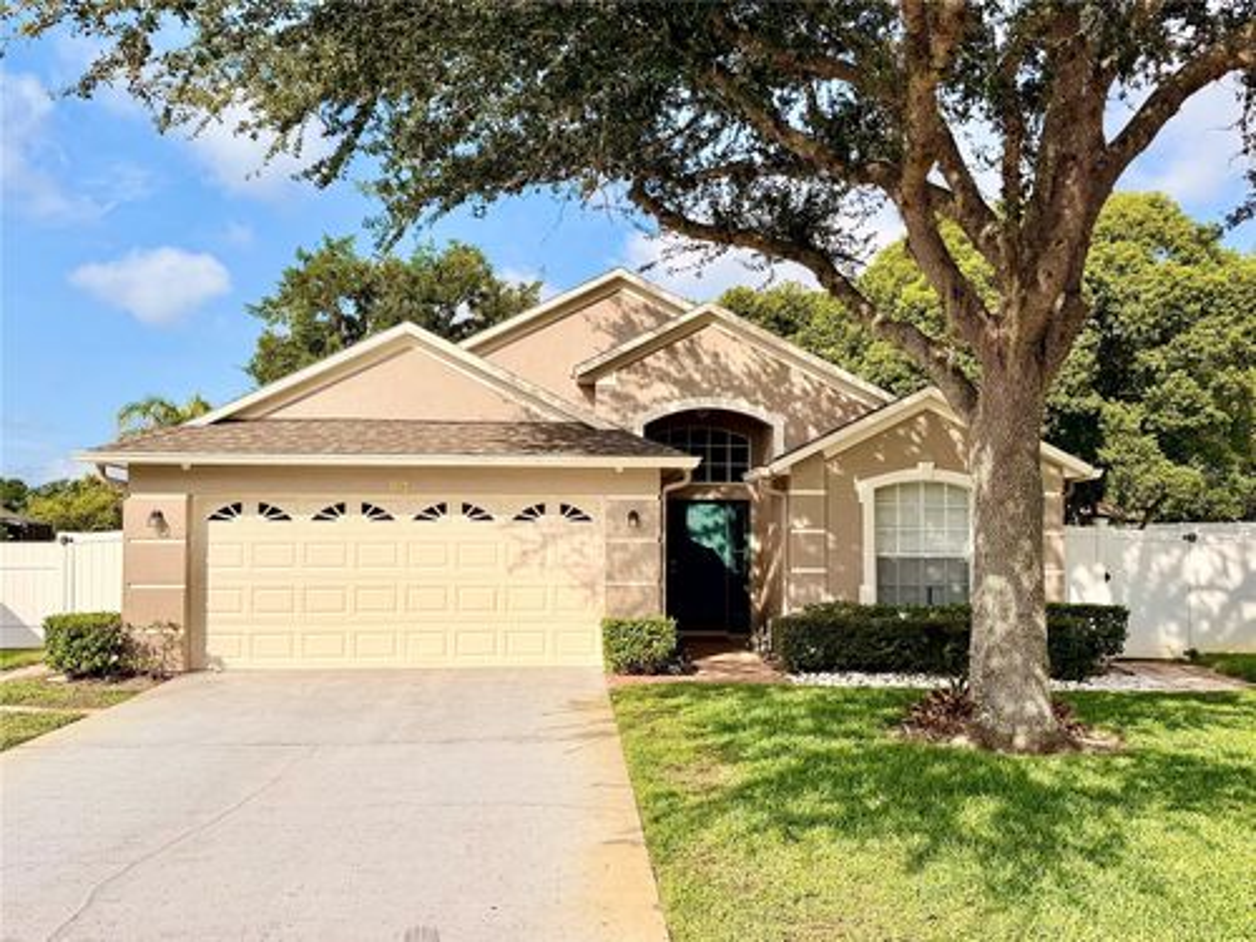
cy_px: 471
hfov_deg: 71.6
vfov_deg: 56.8
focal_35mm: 24
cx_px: 628
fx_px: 871
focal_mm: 6.76
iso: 80
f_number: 1.78
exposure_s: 1/6173
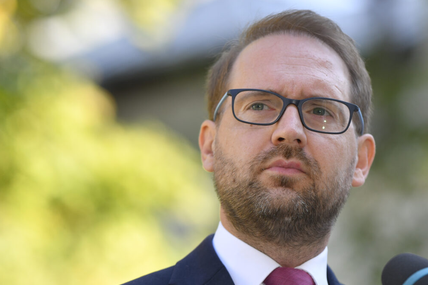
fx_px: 1641
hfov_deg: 14.9
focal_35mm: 138
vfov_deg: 9.9
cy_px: 141
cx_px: 217
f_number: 2.5
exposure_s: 1/1250
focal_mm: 135
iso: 250
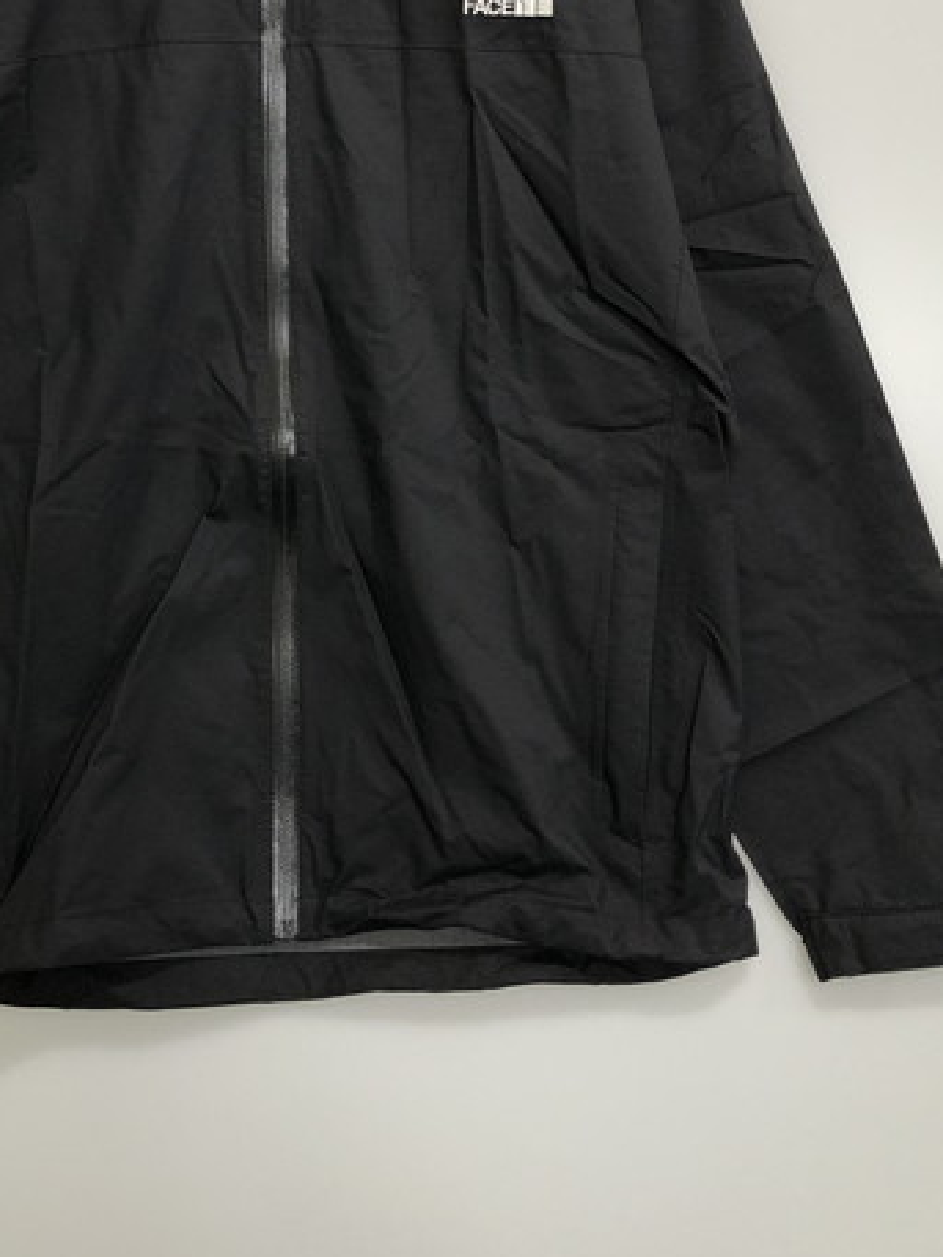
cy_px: 308
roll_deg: +2.5
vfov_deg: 37.9
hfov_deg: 29.5
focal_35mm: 49
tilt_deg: -17.1
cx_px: 313
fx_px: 1779
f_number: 1.8
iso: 64
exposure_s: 1/17
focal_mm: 3.99
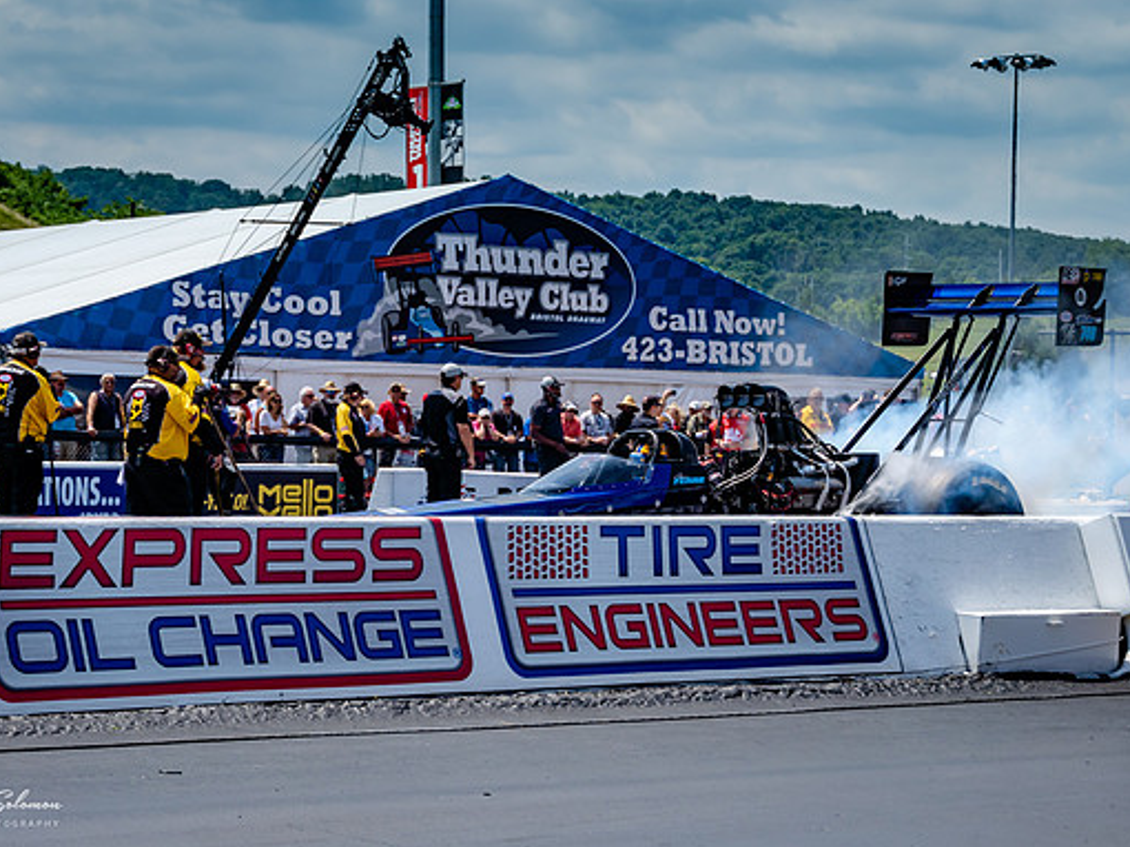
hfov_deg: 19.8
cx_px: 527
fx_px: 3230
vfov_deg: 14.9
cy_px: 442
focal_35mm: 99
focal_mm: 50
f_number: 5.6
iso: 100
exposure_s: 1/1600
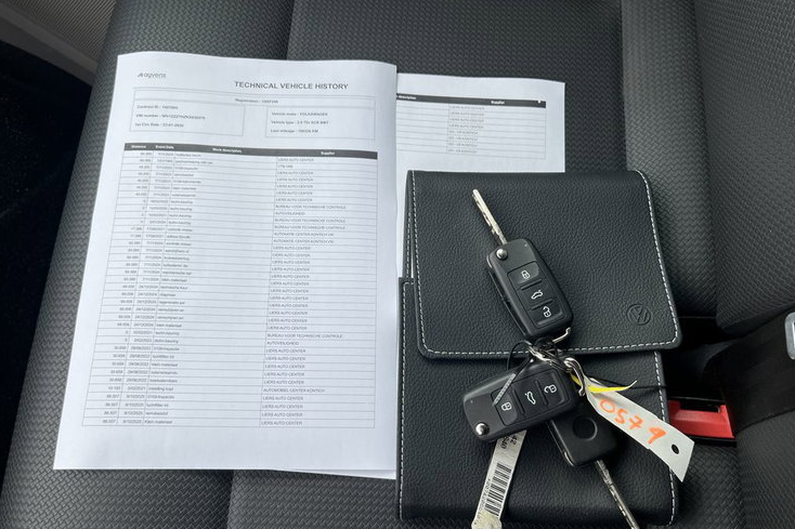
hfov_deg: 65.5
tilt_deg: -70.6
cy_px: 289
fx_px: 618
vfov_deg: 46.3
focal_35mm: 28
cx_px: 396
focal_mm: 5.1
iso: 50
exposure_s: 1/696
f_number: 1.6
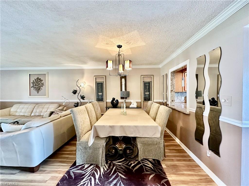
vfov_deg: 85.7
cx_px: 124
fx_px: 101
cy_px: 93
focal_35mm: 14
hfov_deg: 102.1
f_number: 2.2
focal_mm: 2.22
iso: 640
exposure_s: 1/60
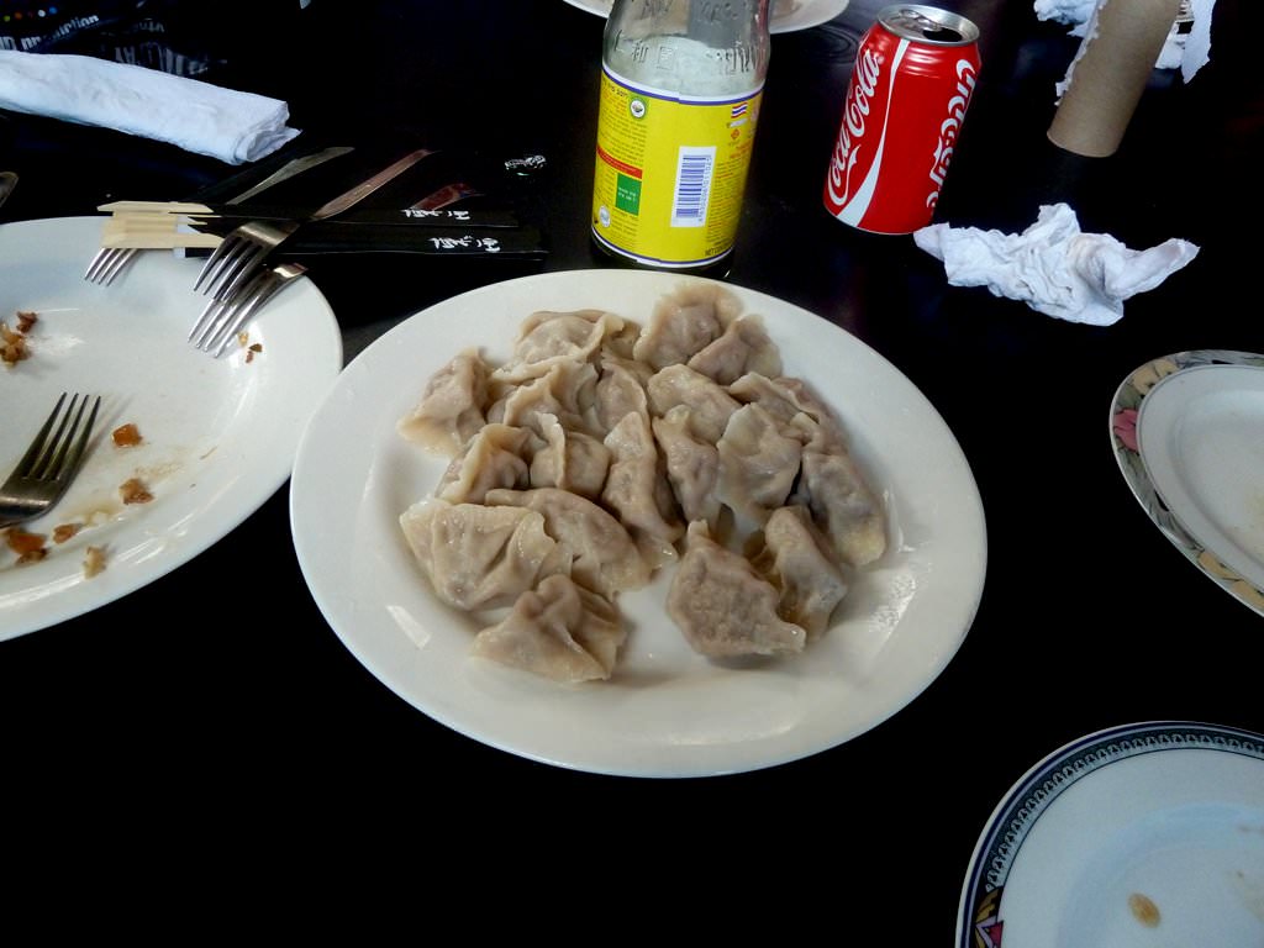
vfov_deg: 54.9
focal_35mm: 25
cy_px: 474
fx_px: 913
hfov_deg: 69.4
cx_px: 632
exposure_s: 1/25
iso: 400
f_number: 3.3
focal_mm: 4.1
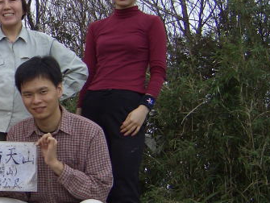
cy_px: 110
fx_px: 726
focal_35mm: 93
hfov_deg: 20.1
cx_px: -30
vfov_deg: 15.9
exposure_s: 1/400
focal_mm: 8
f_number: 2.8
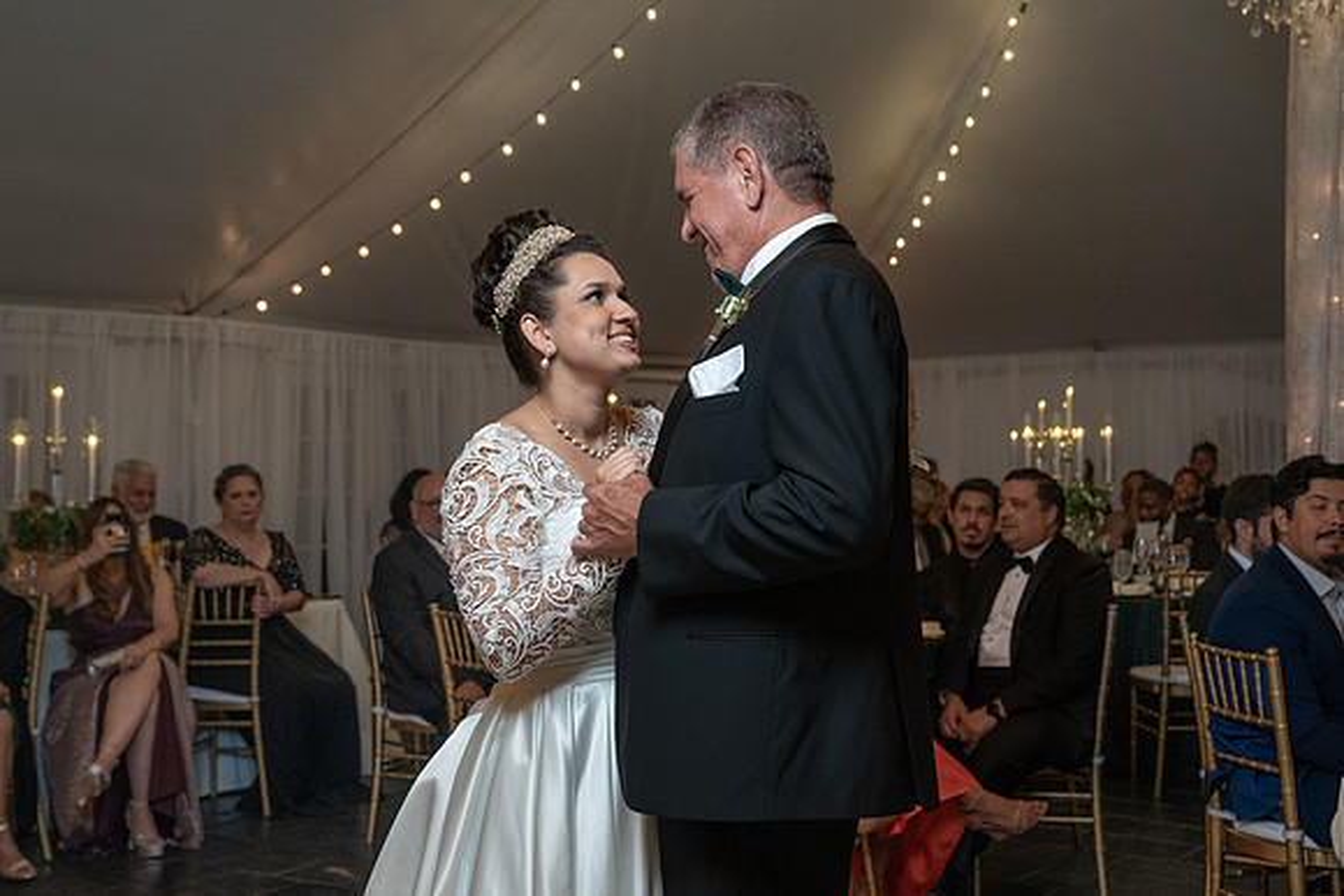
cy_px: 456
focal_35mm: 49
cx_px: 655
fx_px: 1827
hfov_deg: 40.4
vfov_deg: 27.6
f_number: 4
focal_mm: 44
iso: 2000
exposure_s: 1/200
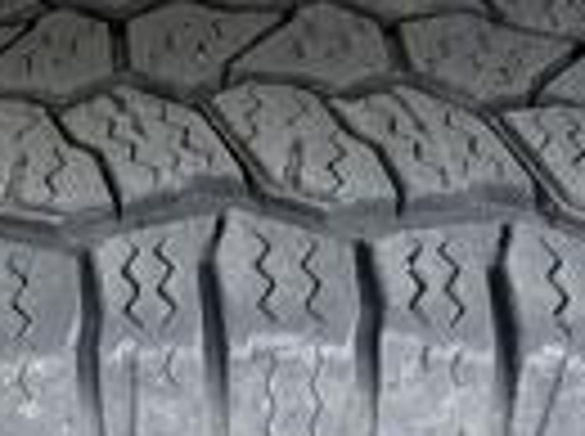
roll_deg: -12.7
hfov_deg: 19.2
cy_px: 261
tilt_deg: -41.2
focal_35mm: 101
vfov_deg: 14.6
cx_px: 94
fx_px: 1704
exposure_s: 1/60.2
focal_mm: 5.96
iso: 200
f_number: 1.6
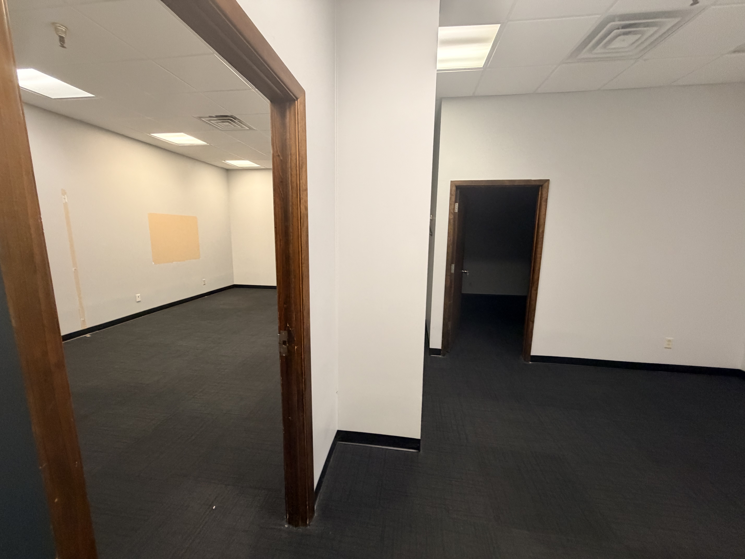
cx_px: 372
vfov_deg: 85.7
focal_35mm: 14
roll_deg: +0.1
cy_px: 280
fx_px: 301
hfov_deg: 102.1
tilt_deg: -9.4
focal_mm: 2.22
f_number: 2.2
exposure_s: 1/60
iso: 320
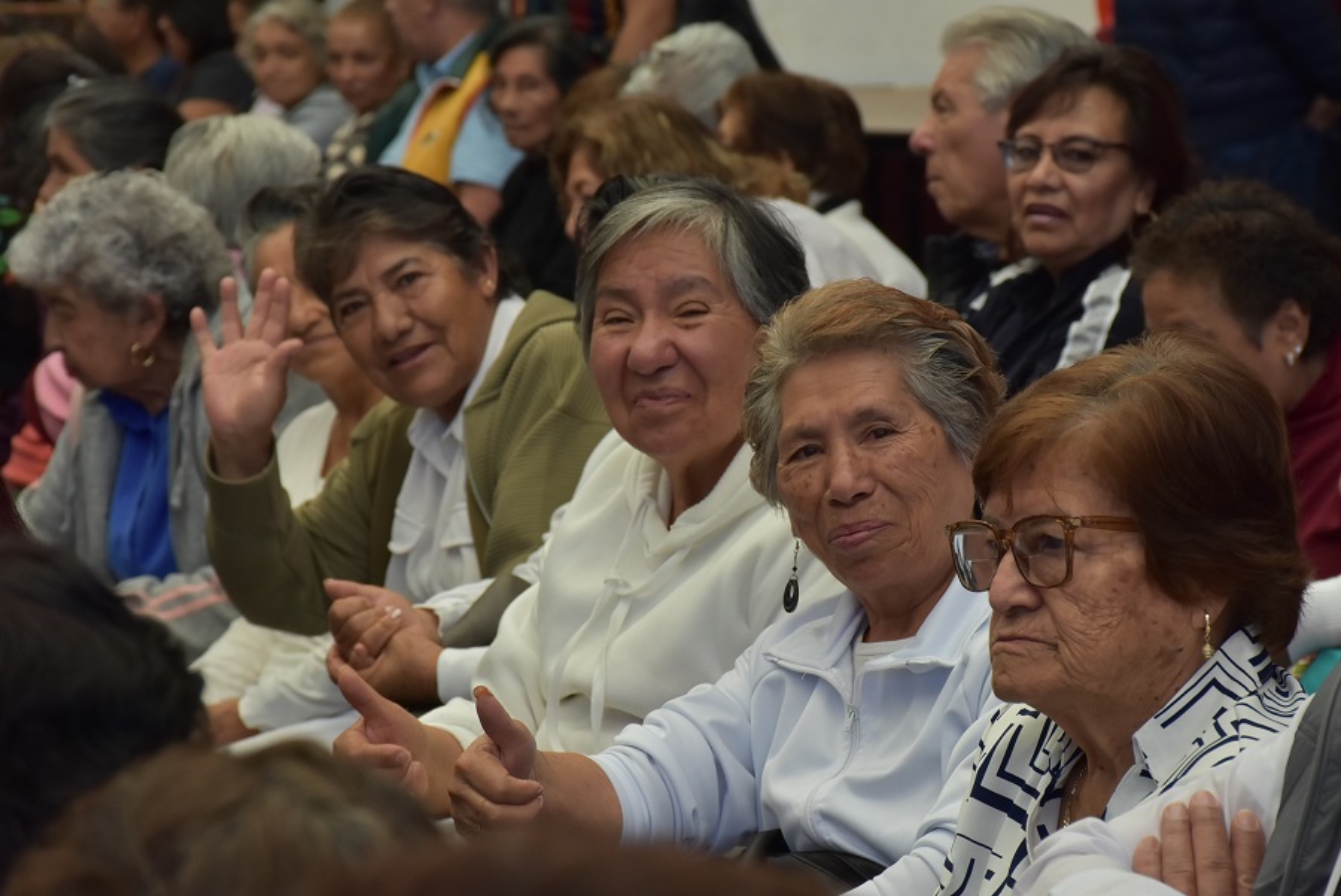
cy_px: 448
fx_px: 5590
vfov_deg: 9.2
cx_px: 670
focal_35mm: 150
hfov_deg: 13.7
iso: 800
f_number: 8
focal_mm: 100
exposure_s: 1/320
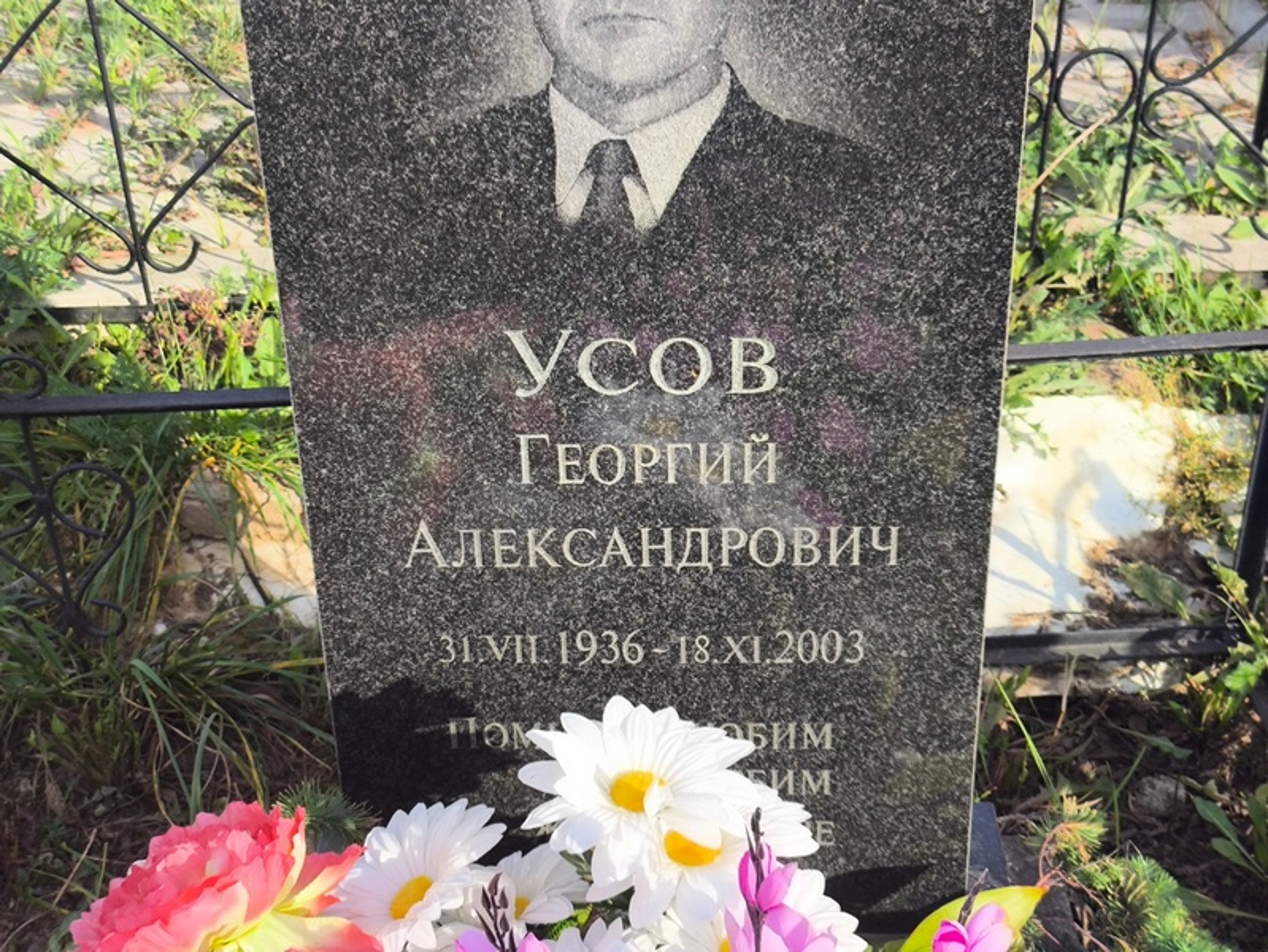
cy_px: 476
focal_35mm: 50
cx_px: 634
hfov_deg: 38.2
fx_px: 1832
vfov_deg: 29.1
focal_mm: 4.71
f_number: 1.7
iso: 50
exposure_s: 1/1014
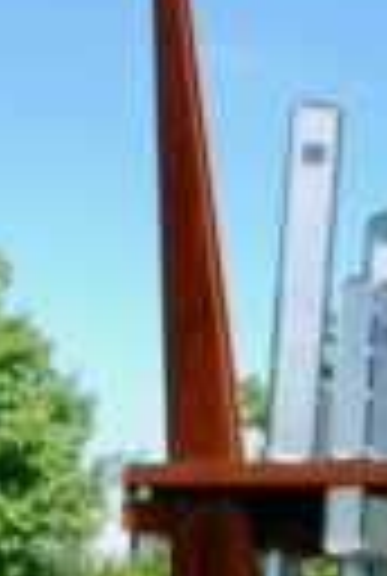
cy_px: 414
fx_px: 2533
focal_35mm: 158
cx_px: 155
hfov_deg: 8.7
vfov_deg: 12.9
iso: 100
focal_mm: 27
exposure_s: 1/20
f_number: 20
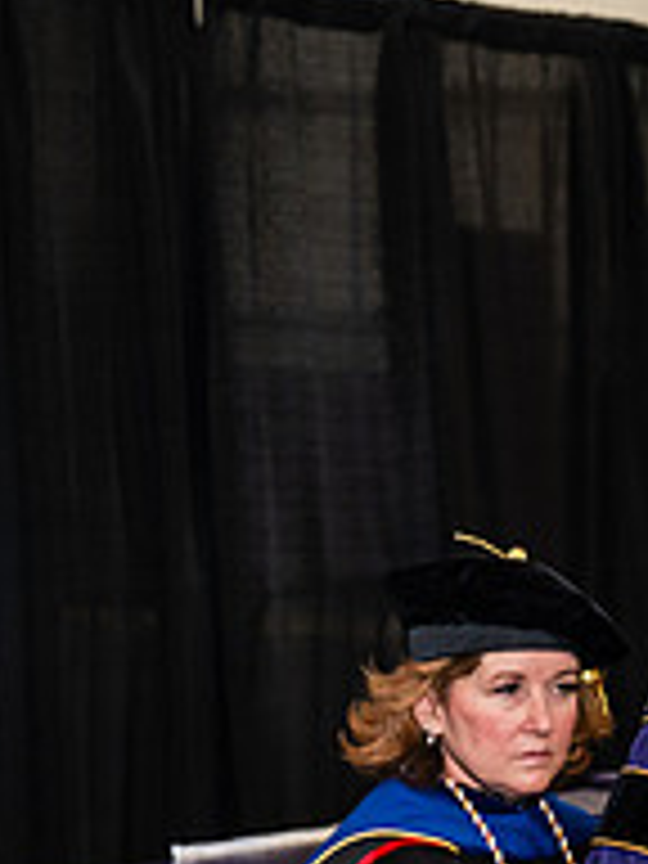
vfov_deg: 9.7
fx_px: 5067
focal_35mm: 203
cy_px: 529
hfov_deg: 7.1
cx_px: 1179
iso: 1250
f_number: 4.5
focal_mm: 70
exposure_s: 1/200
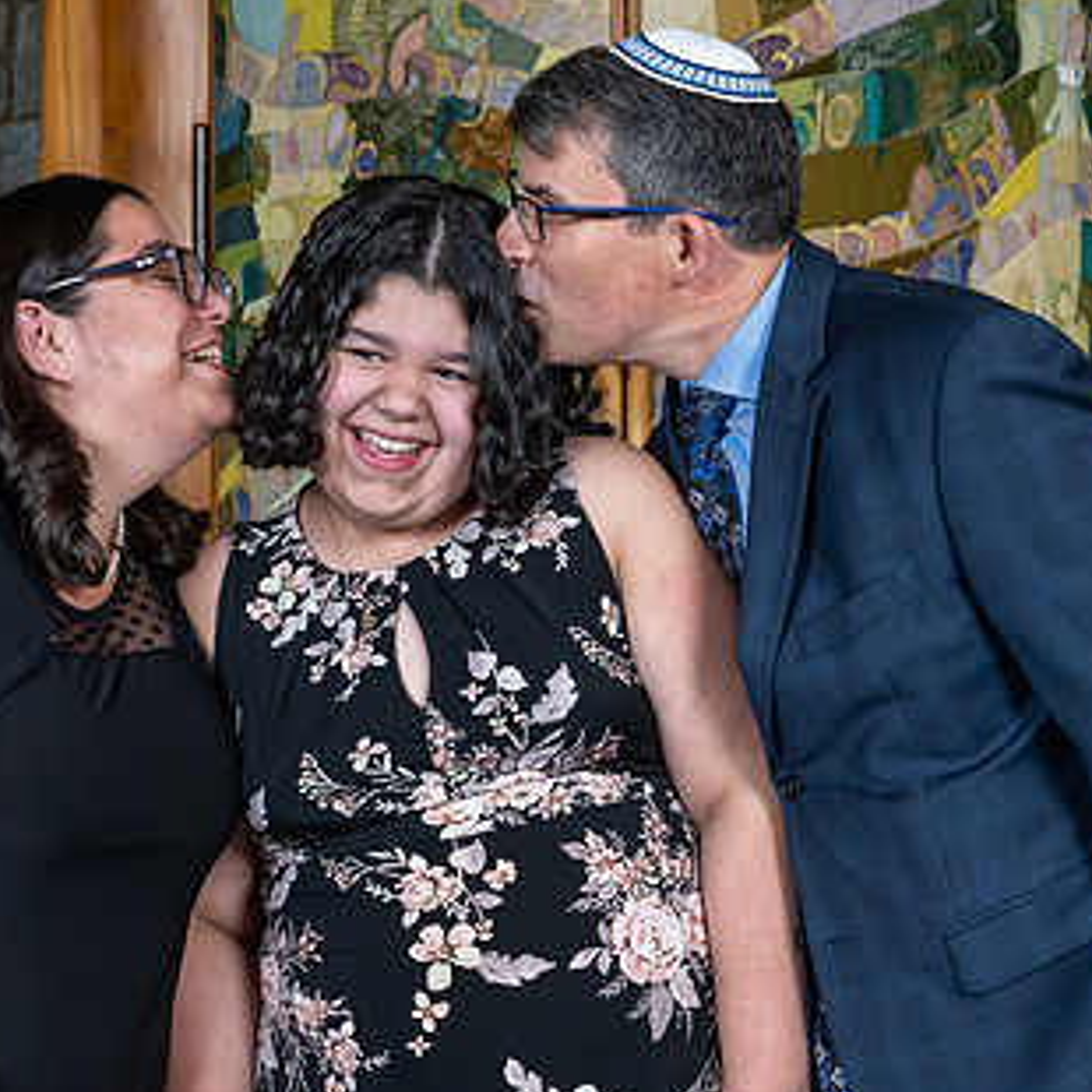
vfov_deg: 18.7
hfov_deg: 18.7
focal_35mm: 93
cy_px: 585
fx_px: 3319
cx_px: 532
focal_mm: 47
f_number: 7.1
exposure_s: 1/200
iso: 640
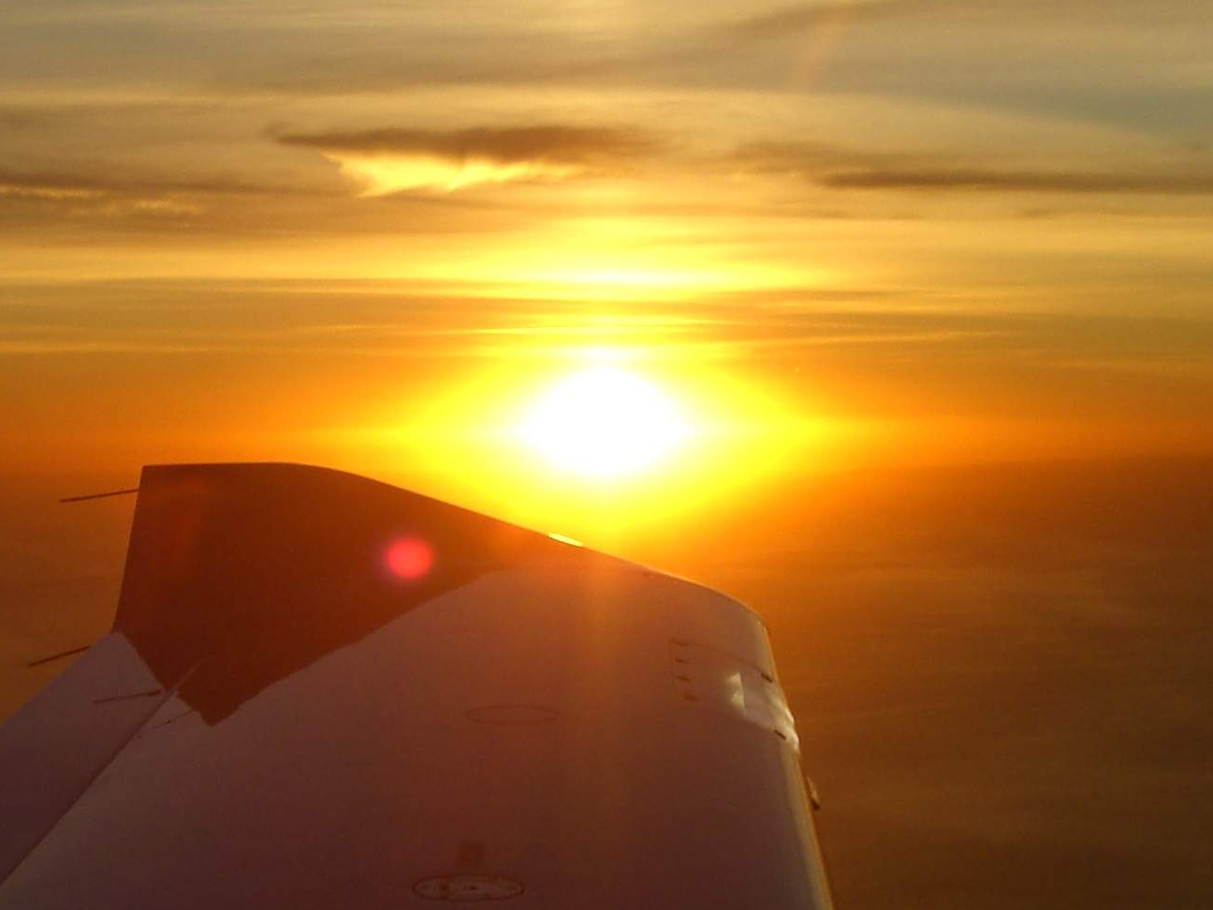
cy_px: 462
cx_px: 560
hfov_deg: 18.4
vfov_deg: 13.8
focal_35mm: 107
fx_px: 3749
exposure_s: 1/250
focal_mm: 7.9
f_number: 5.6
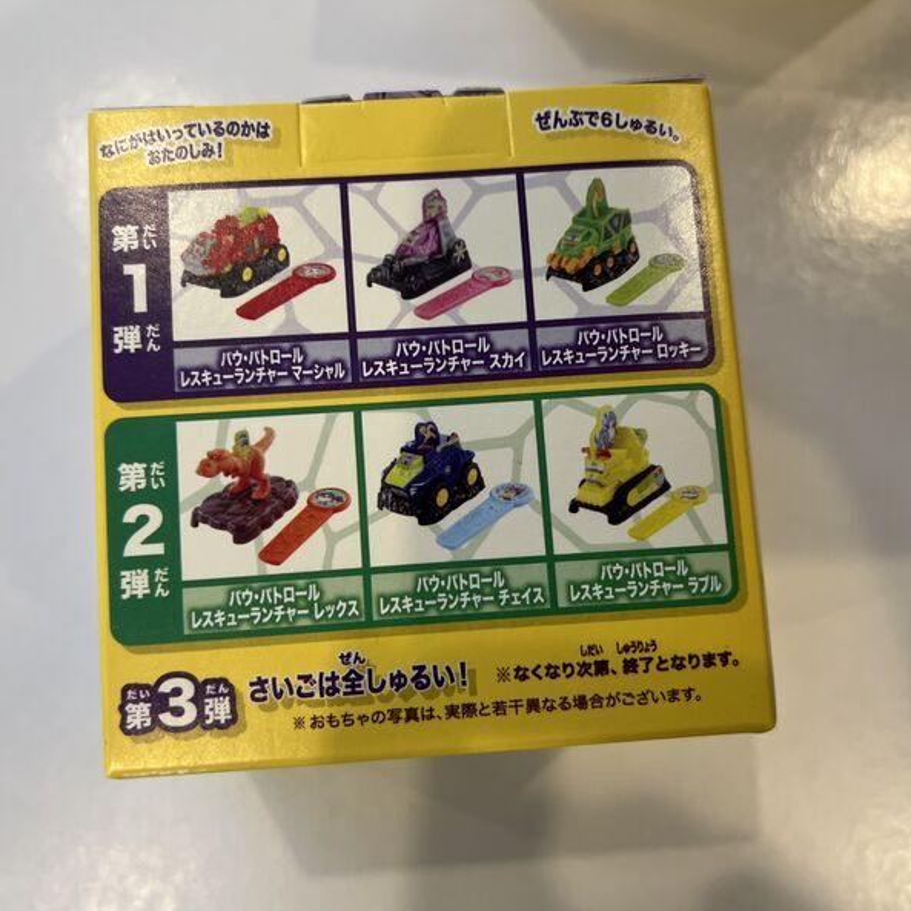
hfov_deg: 52.5
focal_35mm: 31
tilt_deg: -83.8
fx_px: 923
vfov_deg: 52.5
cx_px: 442
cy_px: 456
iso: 125
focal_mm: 5.7
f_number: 1.5
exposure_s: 1/120
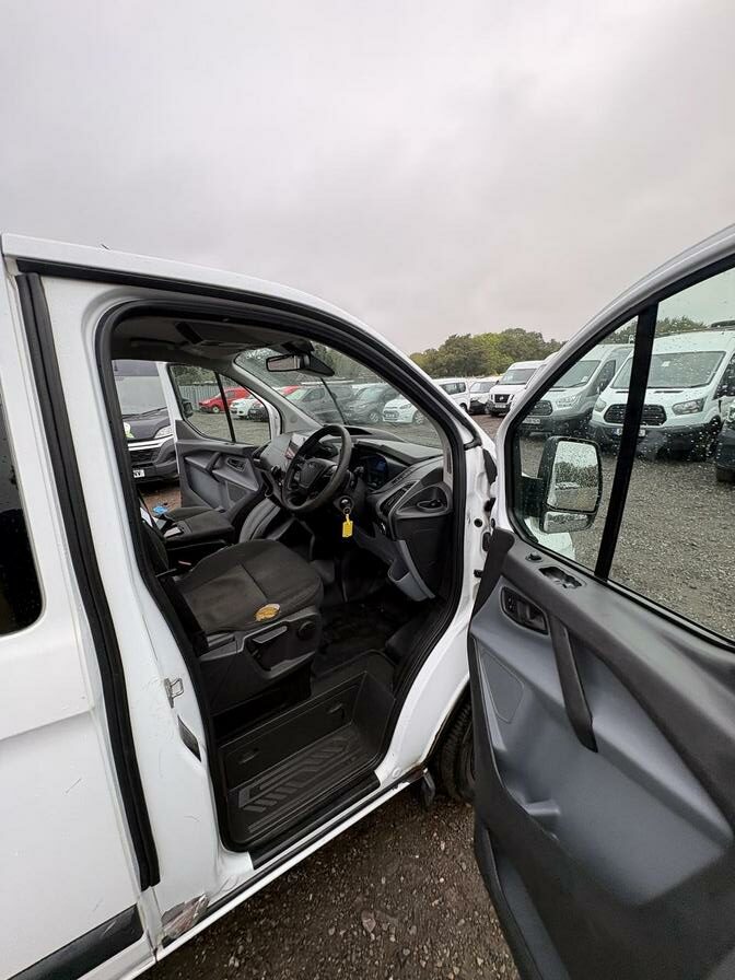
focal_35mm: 14
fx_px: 396
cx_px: 368
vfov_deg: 102.1
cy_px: 490
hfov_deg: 85.7
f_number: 2.2
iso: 50
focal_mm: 2.22
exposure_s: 1/131
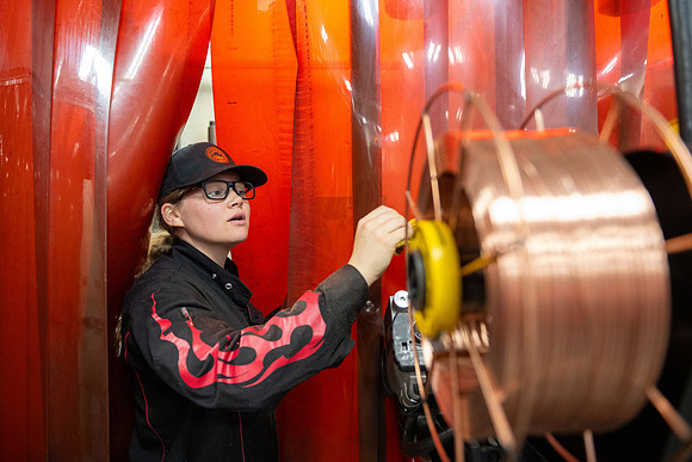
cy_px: 231
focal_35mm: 24
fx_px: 461
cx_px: 346
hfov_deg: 73.7
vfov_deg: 53.2
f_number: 2.8
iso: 2500
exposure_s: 1/200
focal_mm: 24
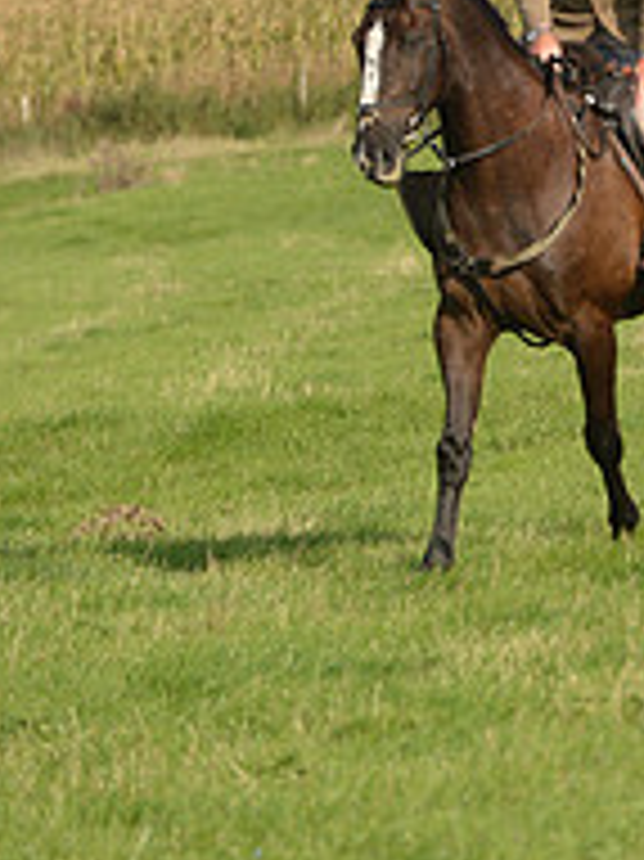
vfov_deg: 3.4
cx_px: 1099
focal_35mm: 585
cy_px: 18
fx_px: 14527
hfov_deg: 2.5
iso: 450
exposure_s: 1/1250
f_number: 5
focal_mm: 200
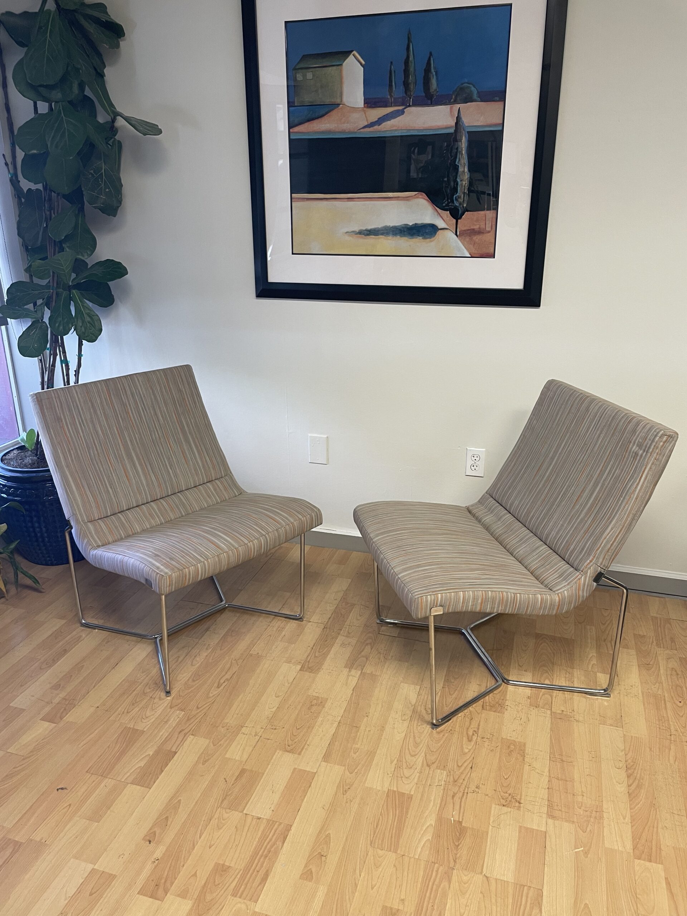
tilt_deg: -19.1
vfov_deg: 67.3
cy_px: 458
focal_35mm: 26
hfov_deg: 53.1
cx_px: 344
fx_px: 688
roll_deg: +0.9
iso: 100
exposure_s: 1/60
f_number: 1.6
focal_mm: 4.2
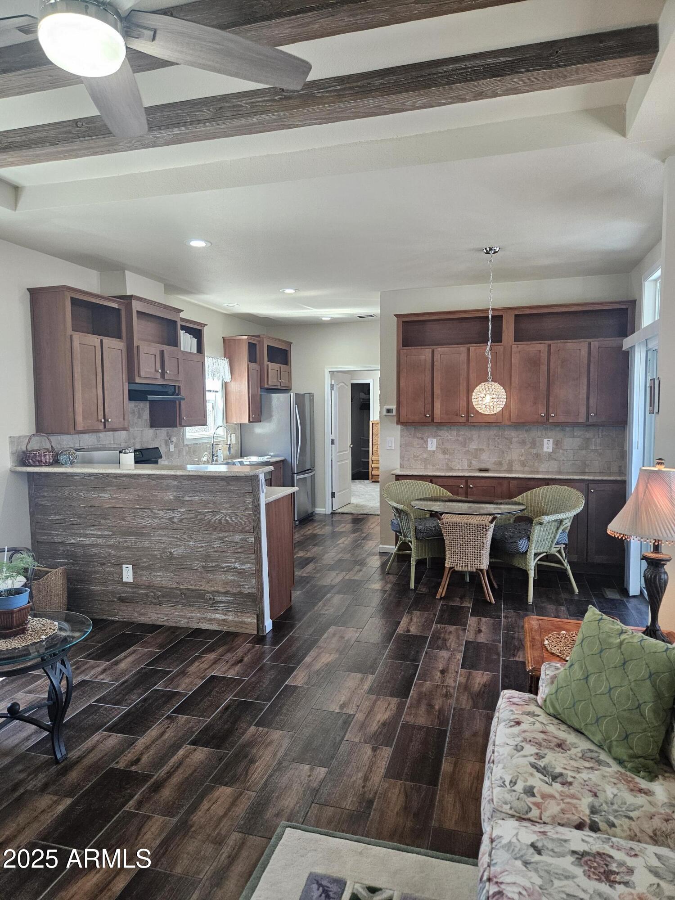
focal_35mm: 23
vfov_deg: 73.9
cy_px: 450
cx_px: 338
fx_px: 598
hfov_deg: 58.9
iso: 250
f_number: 1.8
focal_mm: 5.4
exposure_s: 1/120
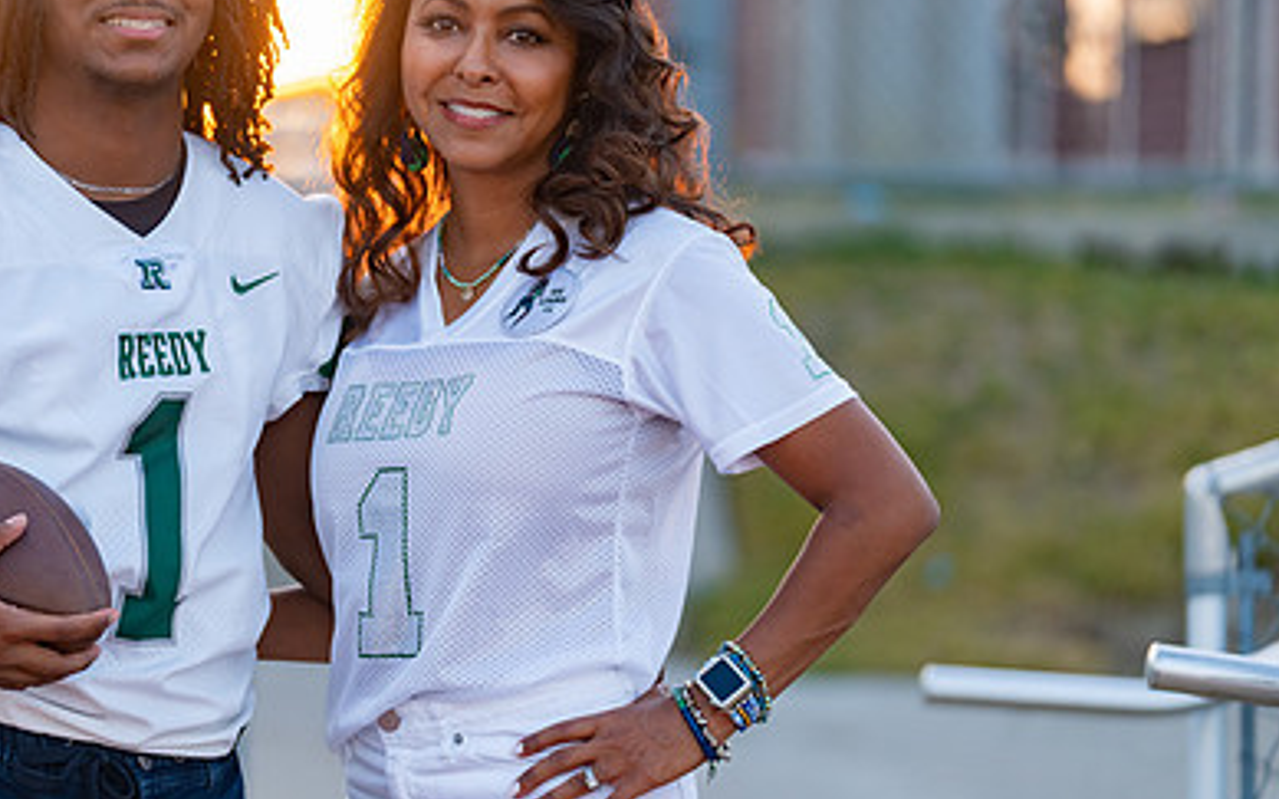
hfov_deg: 10.2
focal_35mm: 205
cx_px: 339
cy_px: 347
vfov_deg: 6.4
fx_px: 7145
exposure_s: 1/400
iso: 640
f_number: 2.8
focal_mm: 135
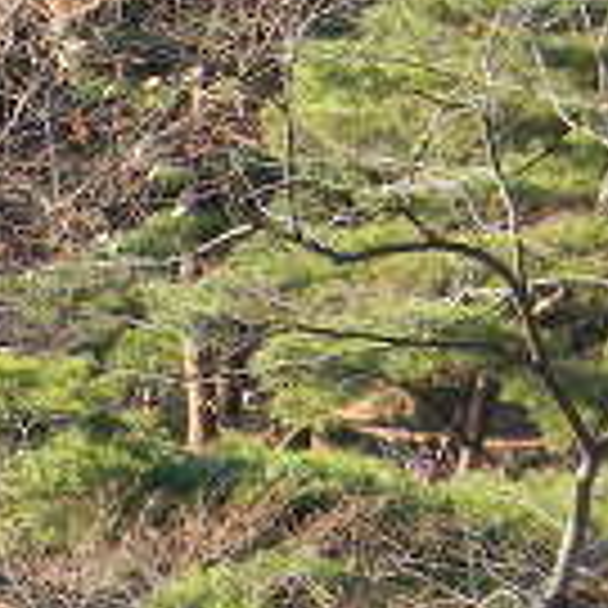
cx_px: -820
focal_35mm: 257
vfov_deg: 6.7
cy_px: 966
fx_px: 5107
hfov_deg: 6.5
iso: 80
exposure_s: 1/144
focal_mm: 10.1
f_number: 4.1
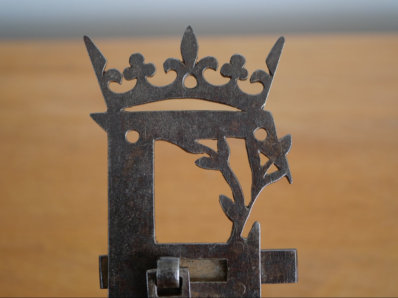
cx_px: 199
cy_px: 149
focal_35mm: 60
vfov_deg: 24.4
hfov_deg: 32.2
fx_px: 690
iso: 640
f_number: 2.8
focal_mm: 30
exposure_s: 1/60
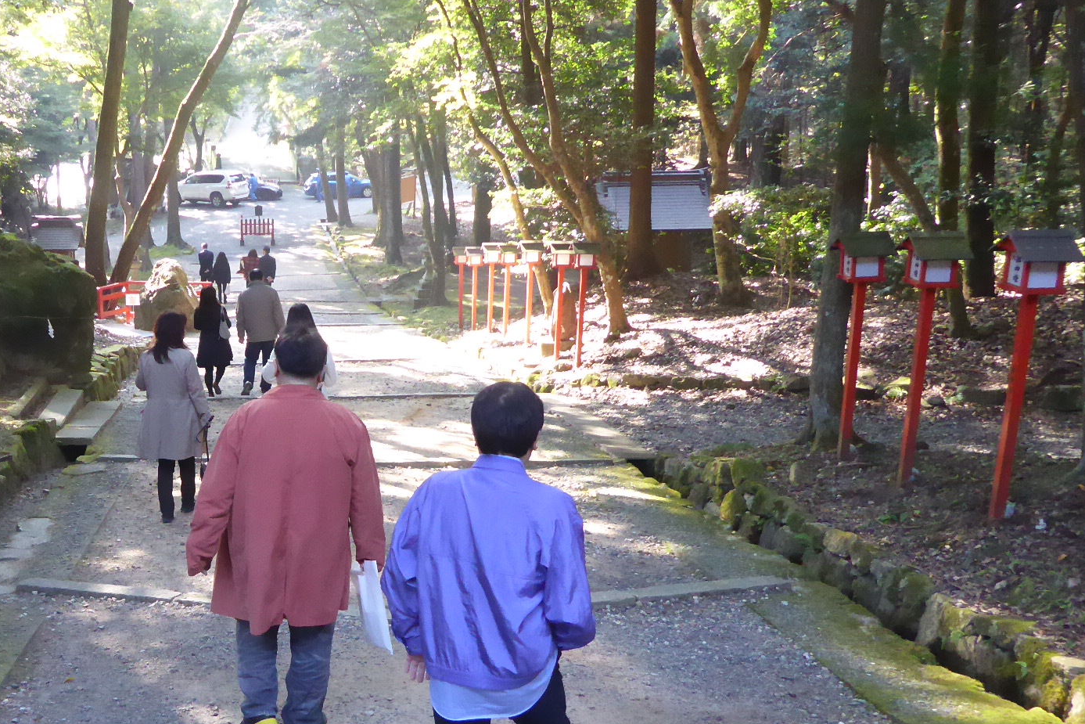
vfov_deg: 27.8
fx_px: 1447
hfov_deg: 40.2
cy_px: 518
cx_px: 295
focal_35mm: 48
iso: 640
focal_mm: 4.3
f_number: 3.3
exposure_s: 1/125
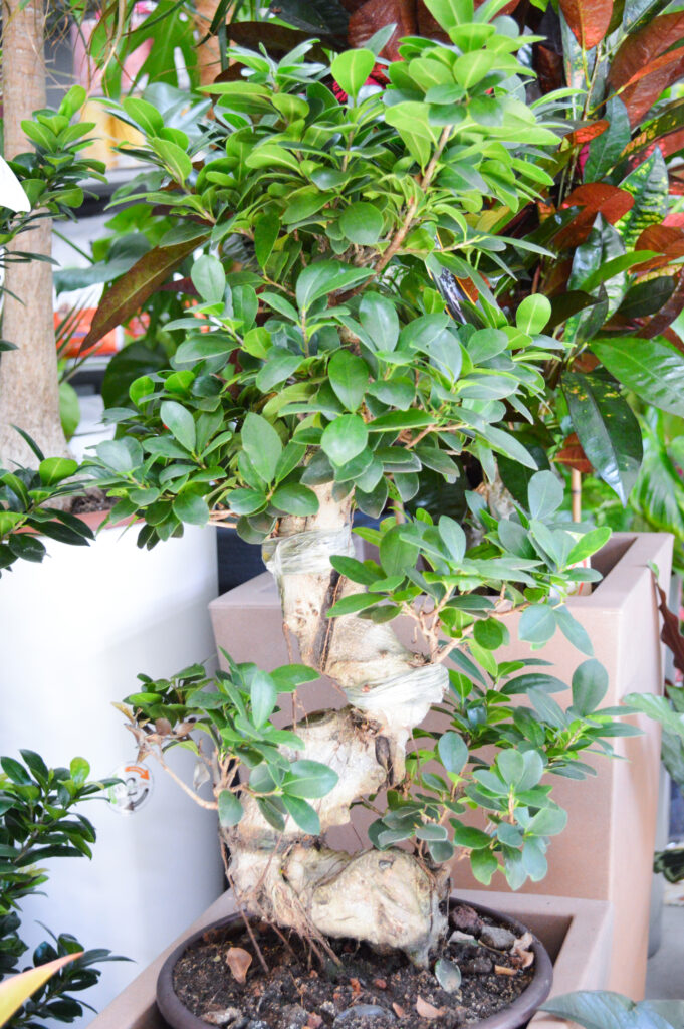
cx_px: 342
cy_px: 514
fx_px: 1456
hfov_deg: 26.4
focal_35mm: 51
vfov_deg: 38.9
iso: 2500
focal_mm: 34
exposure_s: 1/60
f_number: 5
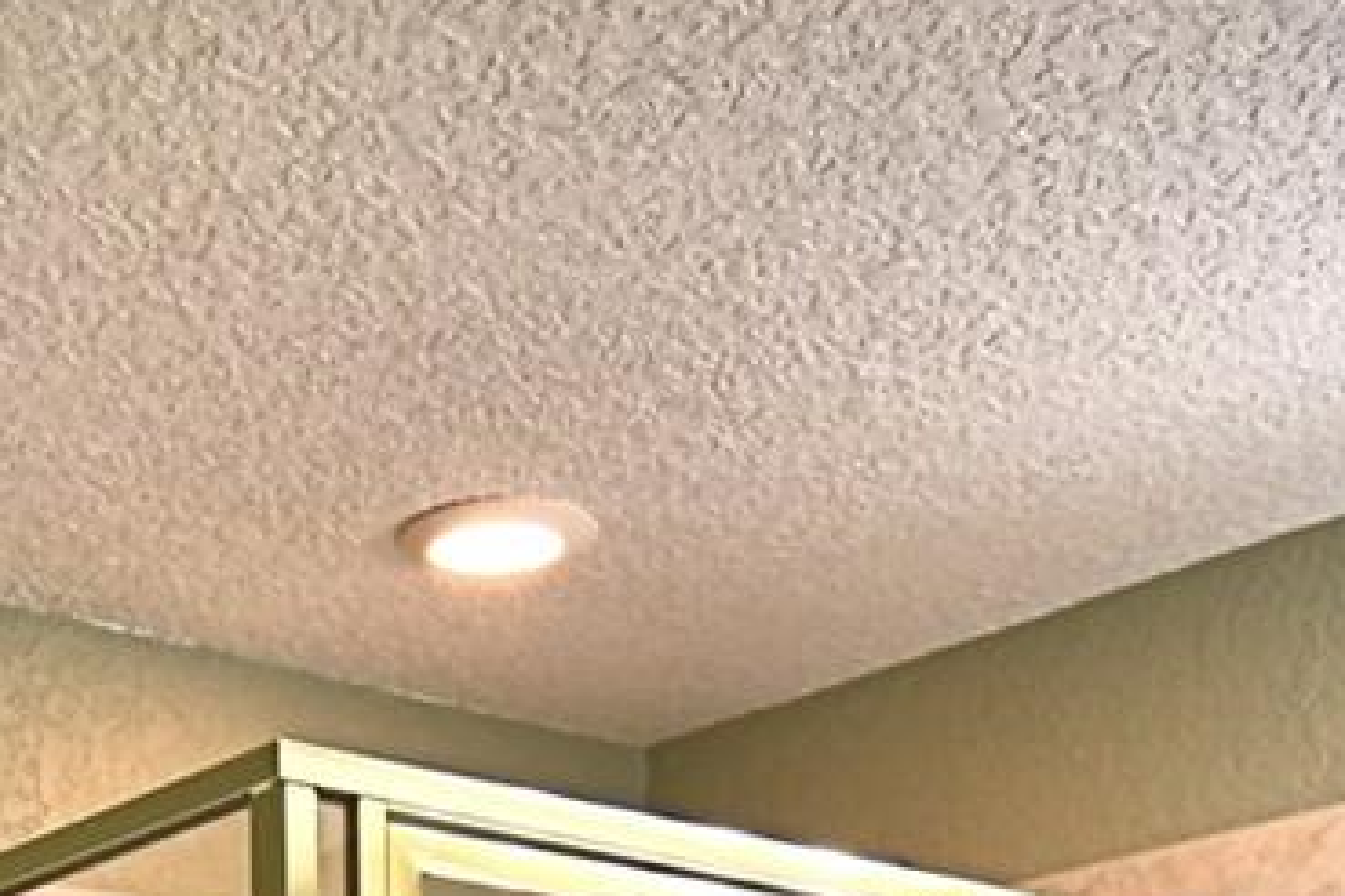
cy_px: 1665
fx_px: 2428
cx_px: 102
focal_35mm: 65
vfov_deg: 16.9
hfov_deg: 29.5
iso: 400
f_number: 4.5
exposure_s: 1/60
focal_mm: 10
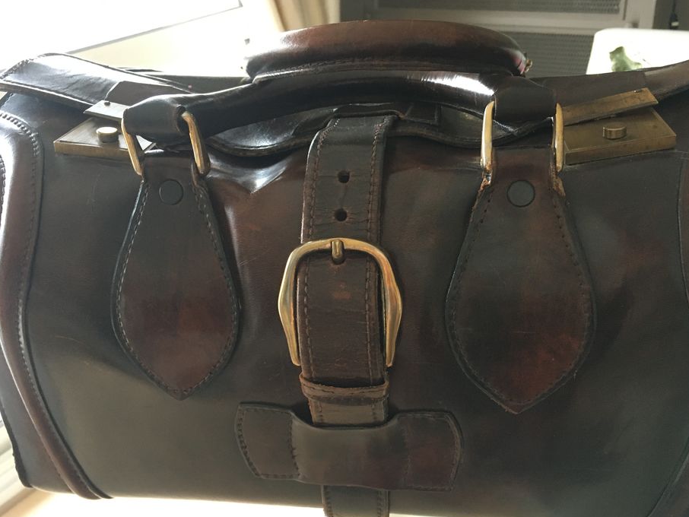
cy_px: 271
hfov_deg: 56.7
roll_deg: +6.2
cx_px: 374
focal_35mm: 32
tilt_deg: -31.9
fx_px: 637
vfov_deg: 44.2
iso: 200
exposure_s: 1/33
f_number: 2.2
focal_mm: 4.15
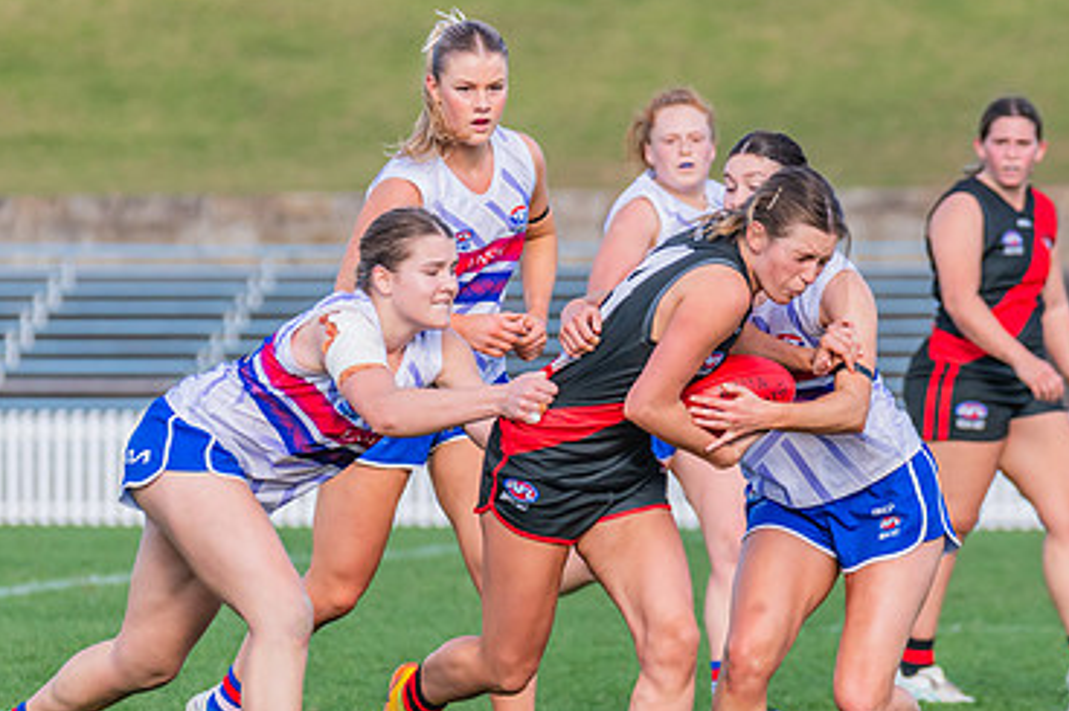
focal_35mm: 503
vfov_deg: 2.7
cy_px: 379
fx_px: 14929
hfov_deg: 4.1
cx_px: 716
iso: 800
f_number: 7.1
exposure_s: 1/1250
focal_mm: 250
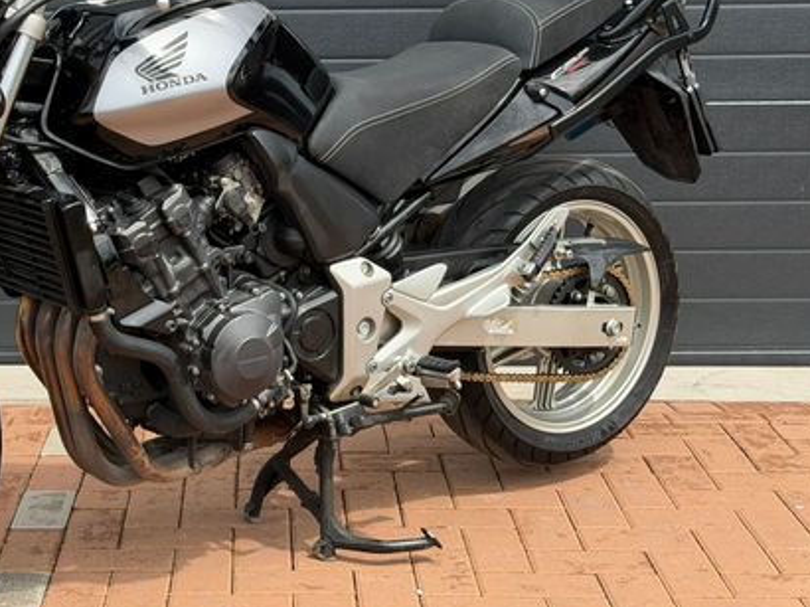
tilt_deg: -8.0
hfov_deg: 25.8
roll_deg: +0.5
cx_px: 235
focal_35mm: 75
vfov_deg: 19.5
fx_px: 1754
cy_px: 194
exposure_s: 1/2667
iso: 100
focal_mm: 6.76
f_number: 1.78
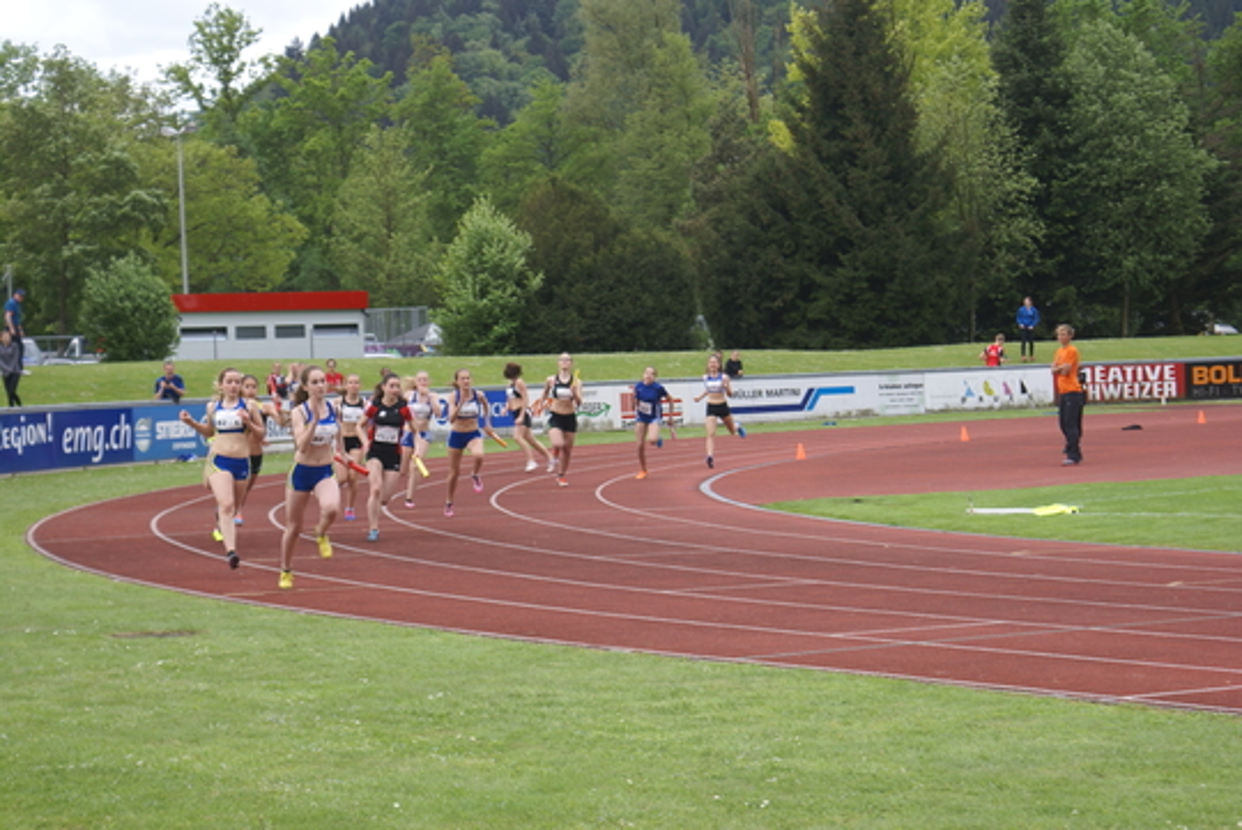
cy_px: 415
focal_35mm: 90
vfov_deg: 15.2
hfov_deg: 22.6
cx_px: 621
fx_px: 3107
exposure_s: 1/250
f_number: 5.6
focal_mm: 60
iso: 125
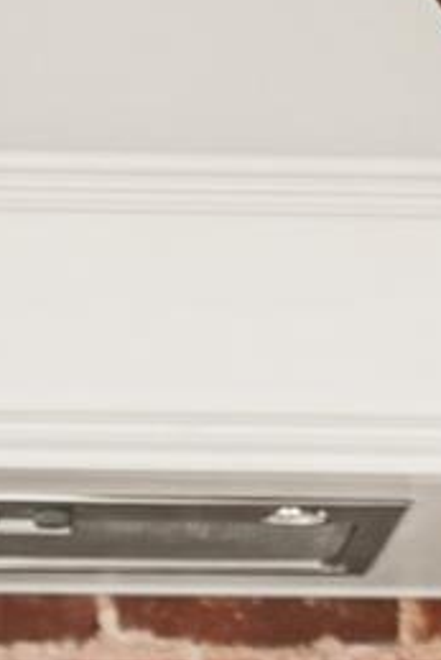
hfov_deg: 5.9
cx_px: 111
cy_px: 1297
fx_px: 4257
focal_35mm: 232
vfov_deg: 8.4
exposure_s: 1/640
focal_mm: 50
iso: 200
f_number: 1.8
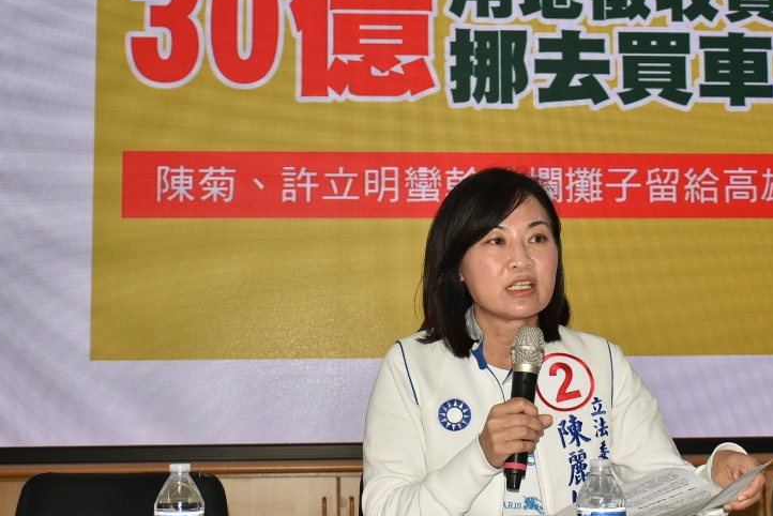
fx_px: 1589
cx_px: 492
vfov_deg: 18.4
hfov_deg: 27.2
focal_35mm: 74
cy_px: 154
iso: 100
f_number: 4.2
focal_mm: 34
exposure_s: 1/80
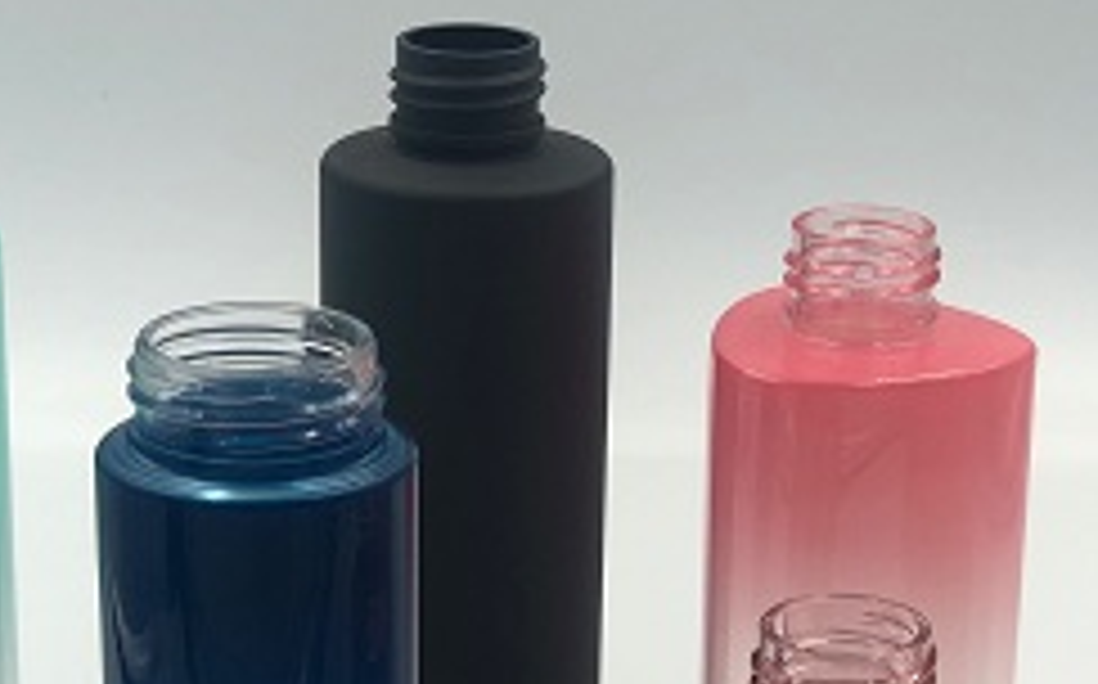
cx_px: 621
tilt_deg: -23.5
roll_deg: -0.9
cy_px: 713
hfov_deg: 18.5
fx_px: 3378
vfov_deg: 11.4
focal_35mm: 113
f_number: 2.4
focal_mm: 6
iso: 20
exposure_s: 1/150
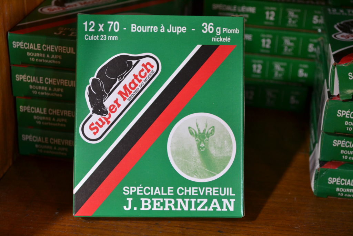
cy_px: 118
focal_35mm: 68
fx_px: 662
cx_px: 176
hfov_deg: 29.9
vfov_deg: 20.2
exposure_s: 1/30
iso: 800
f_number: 6.3
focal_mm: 45
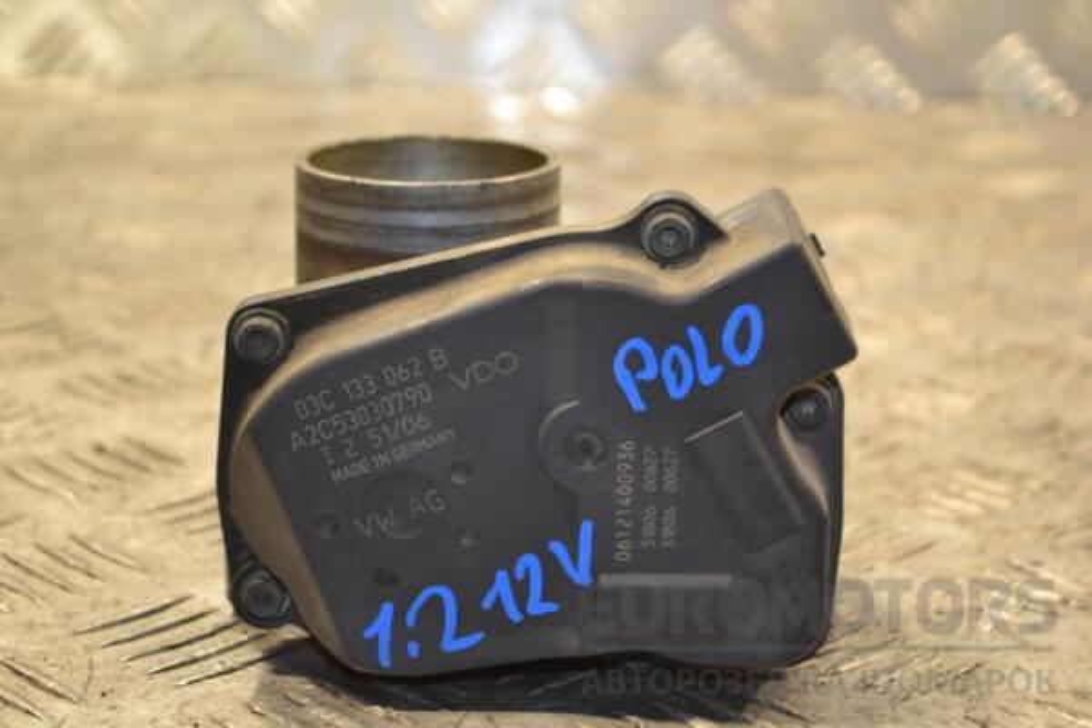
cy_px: 364
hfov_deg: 24.6
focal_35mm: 82
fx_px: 2502
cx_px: 546
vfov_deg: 16.6
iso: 800
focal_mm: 55
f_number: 5.6
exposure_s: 1/60
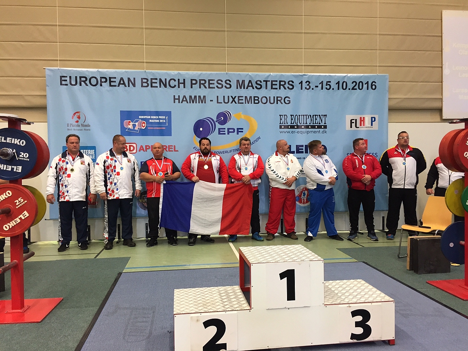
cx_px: 234
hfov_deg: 61.7
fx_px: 392
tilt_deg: -2.9
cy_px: 176
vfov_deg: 48.2
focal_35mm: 29
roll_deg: -0.1
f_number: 2.2
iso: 100
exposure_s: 1/33
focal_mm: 4.15
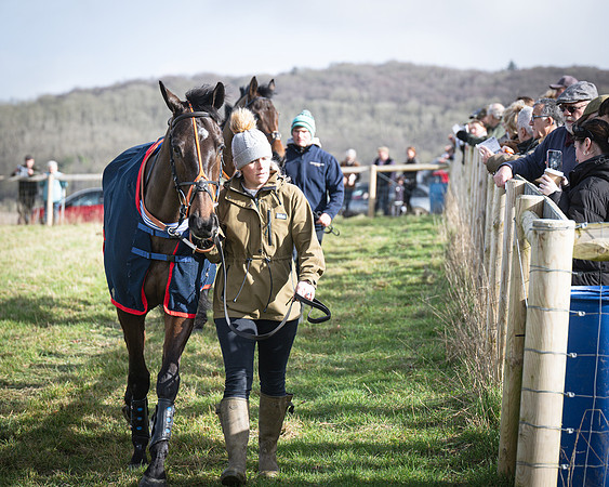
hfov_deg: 15.7
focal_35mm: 123
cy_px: 234
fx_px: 2211
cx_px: 324
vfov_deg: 12.6
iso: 160
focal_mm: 70
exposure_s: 1/1600
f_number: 2.8
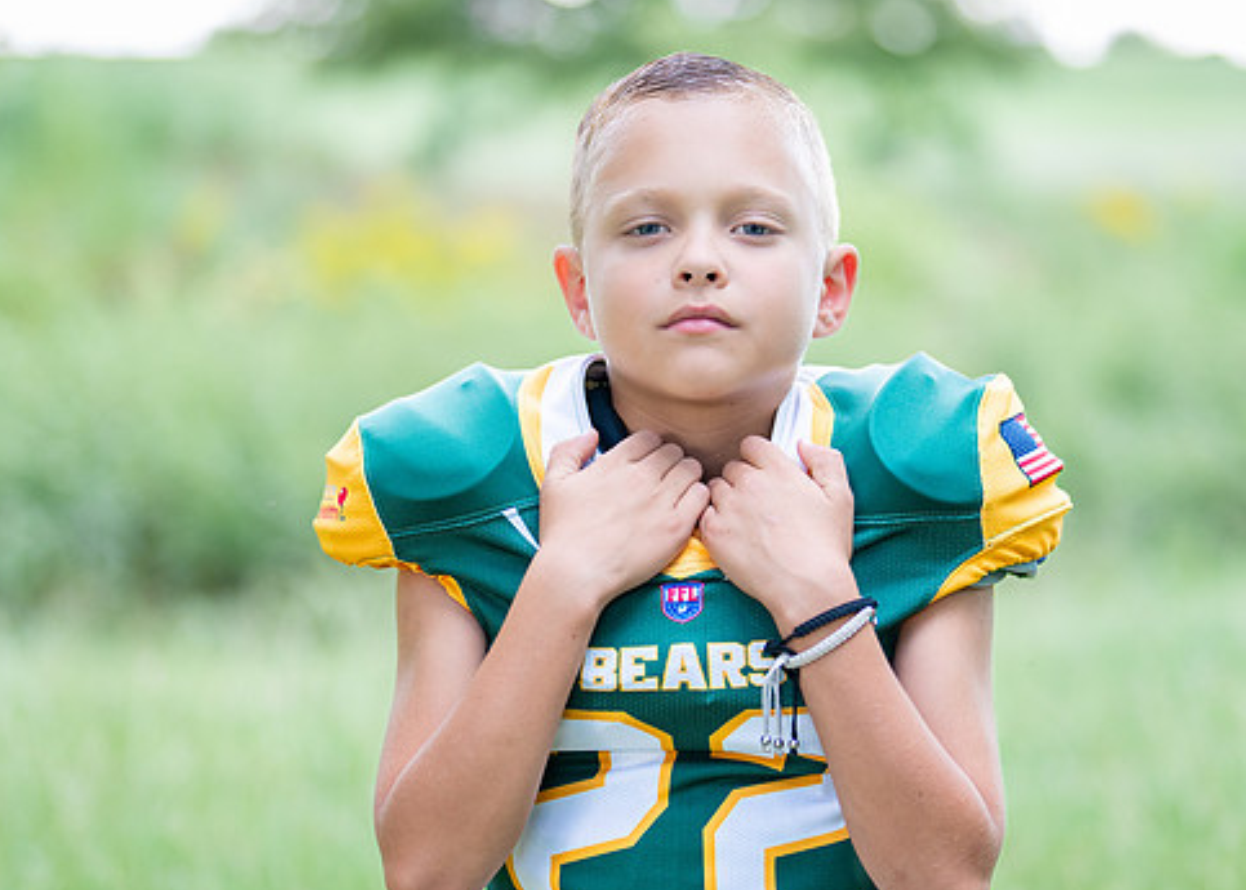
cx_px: 730
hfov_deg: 21.4
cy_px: 483
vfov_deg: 15.4
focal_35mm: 93
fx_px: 3291
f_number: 1.2
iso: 320
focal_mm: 50
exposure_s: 1/1250
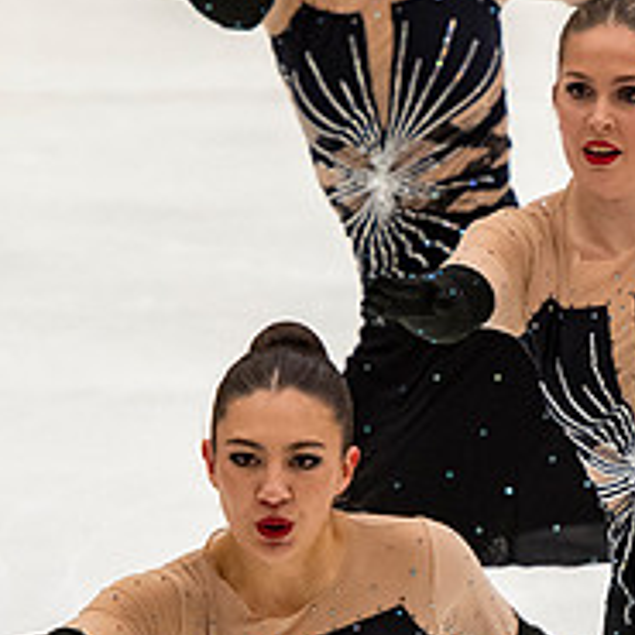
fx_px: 17267
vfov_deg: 2.1
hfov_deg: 2.1
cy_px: 401
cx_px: 722
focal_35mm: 832
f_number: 4
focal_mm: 170
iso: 1250
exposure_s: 1/500
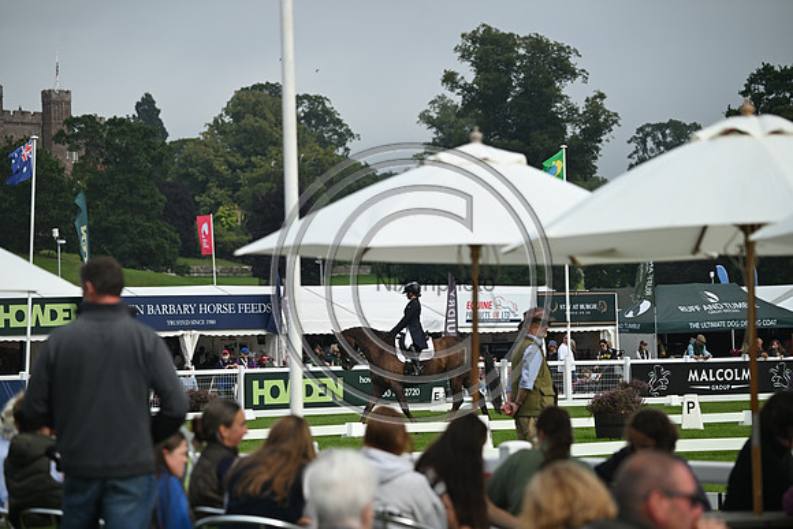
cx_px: 396
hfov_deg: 12.1
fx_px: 3745
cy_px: 264
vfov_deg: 8.1
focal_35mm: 170
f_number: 4.8
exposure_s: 1/1250
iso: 250
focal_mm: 170
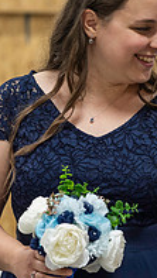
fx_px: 1937
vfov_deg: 8.2
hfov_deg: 4.6
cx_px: 143
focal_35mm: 262
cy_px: 163
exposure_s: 1/160
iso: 640
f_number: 3.5
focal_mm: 85
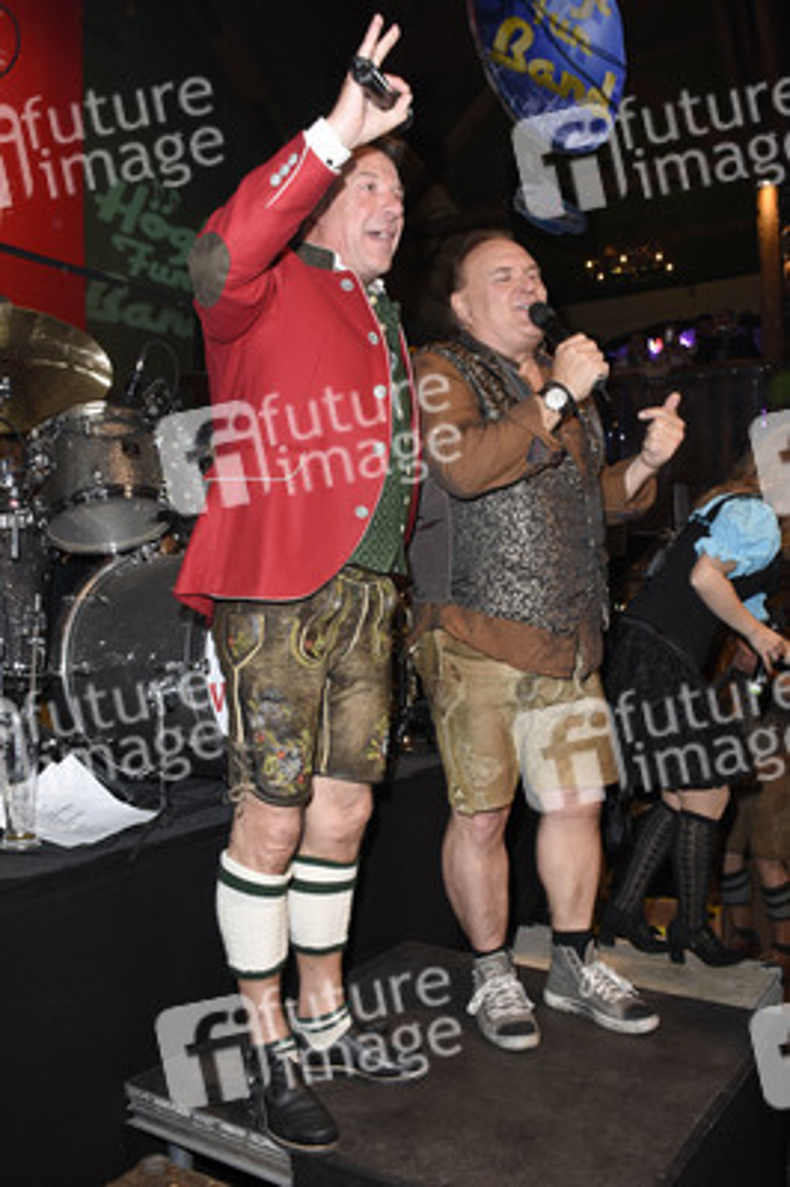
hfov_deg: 43.5
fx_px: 989
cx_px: 395
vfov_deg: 62.0
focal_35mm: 30
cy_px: 594
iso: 800
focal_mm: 20
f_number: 6.3
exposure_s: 1/60
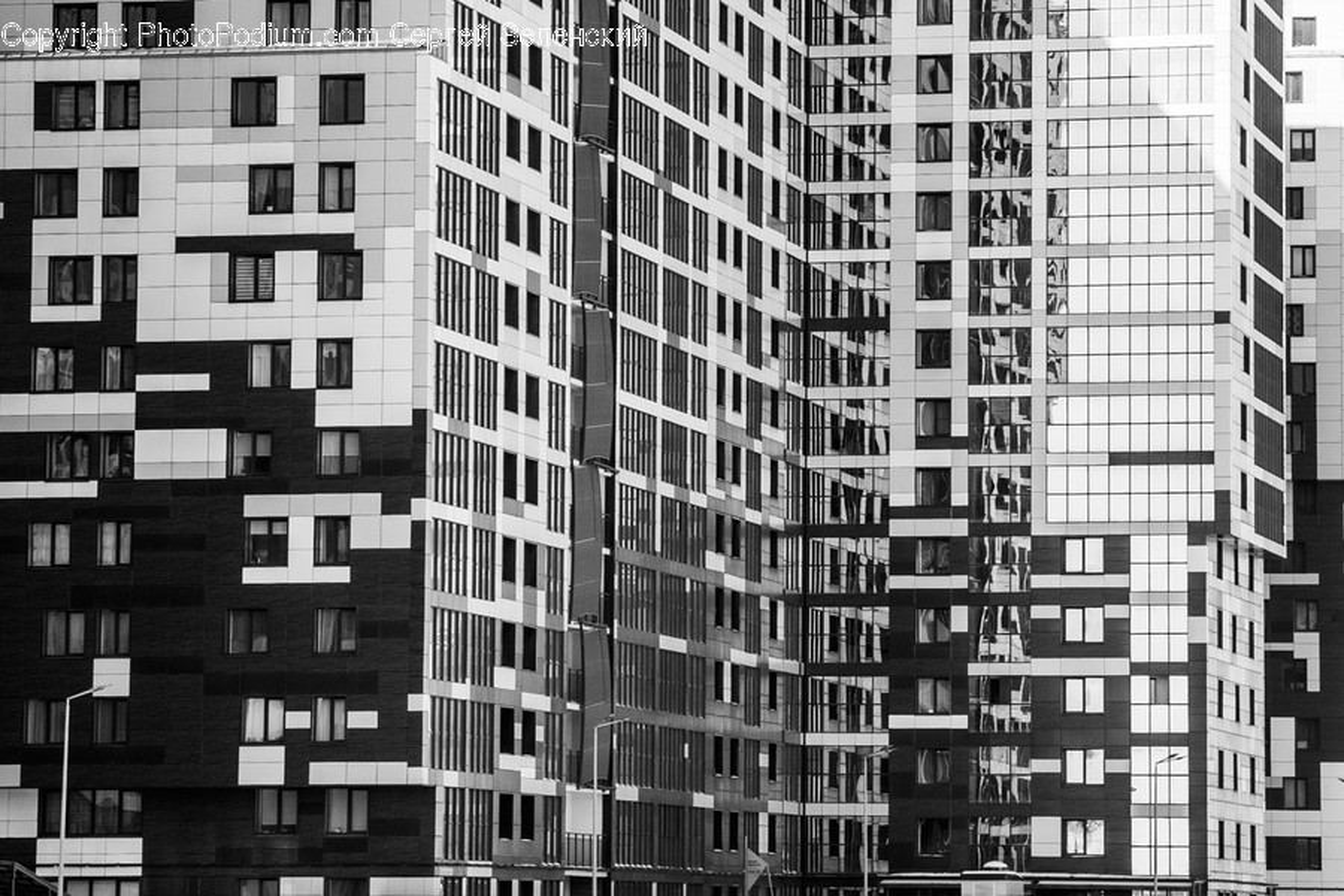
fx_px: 2538
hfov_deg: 29.7
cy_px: 448
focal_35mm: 68
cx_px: 672
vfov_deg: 20.0
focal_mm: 68
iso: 100
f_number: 11
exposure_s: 1/80
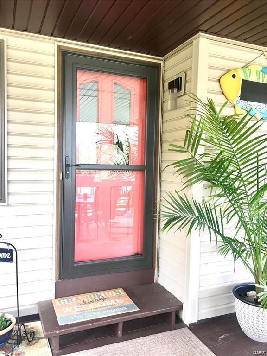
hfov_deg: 48.2
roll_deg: -1.2
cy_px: 178
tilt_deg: -5.0
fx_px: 298
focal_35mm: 29
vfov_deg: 61.7
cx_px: 134
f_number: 2.2
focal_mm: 4.15
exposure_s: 1/40
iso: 25
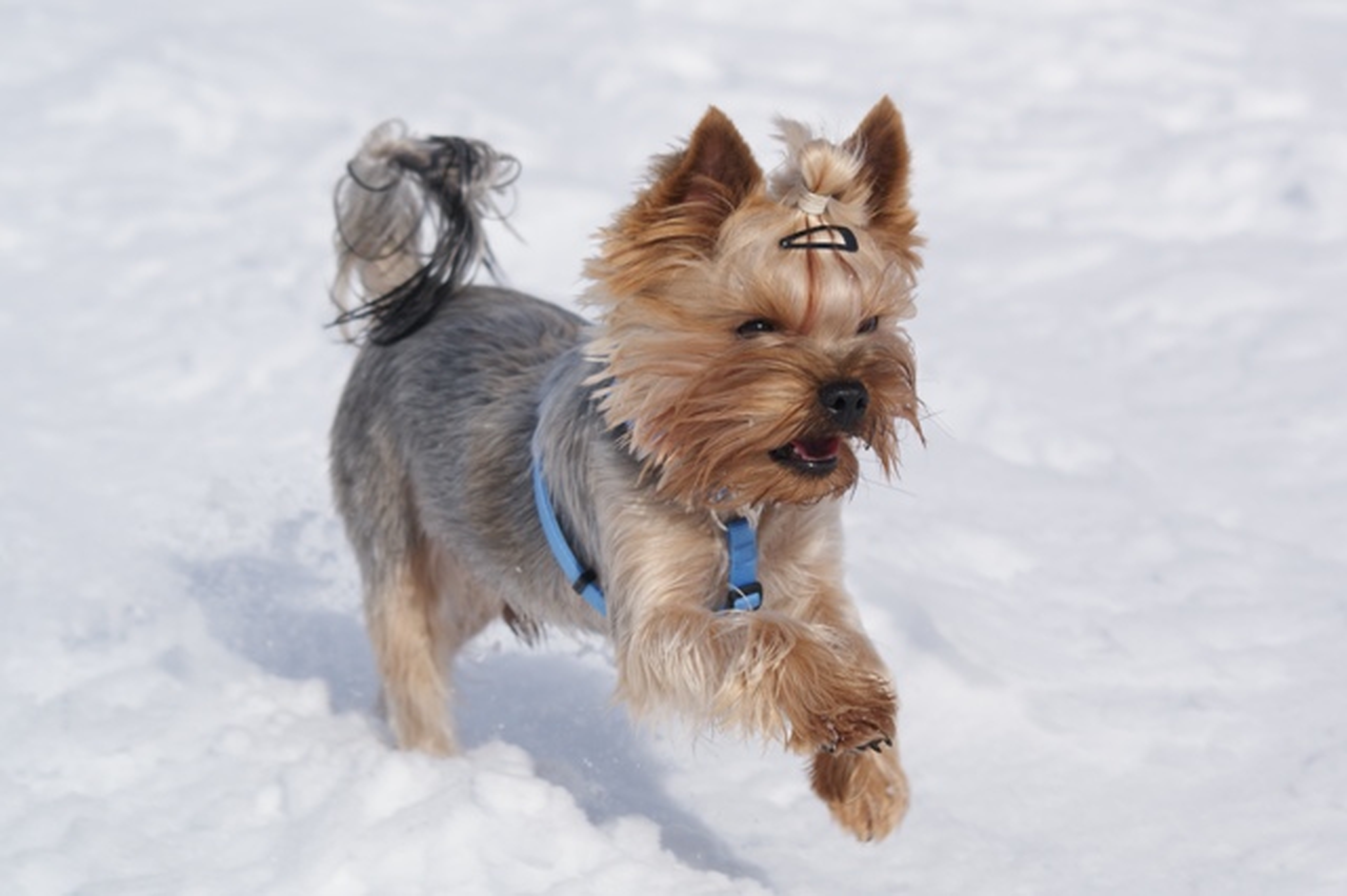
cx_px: 674
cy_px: 448
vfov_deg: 10.1
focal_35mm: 135
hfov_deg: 15.2
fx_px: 5048
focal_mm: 90
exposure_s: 1/1000
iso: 100
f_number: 6.3
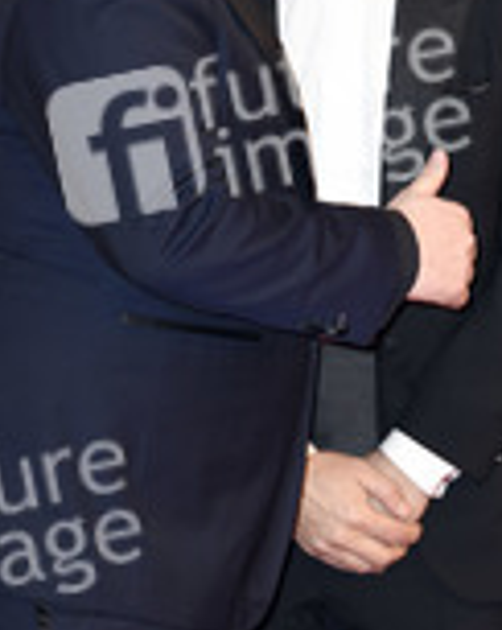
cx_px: 379
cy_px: 334
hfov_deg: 4.7
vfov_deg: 5.8
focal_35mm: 332
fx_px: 6178
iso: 250
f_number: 6.3
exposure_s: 1/125
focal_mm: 135
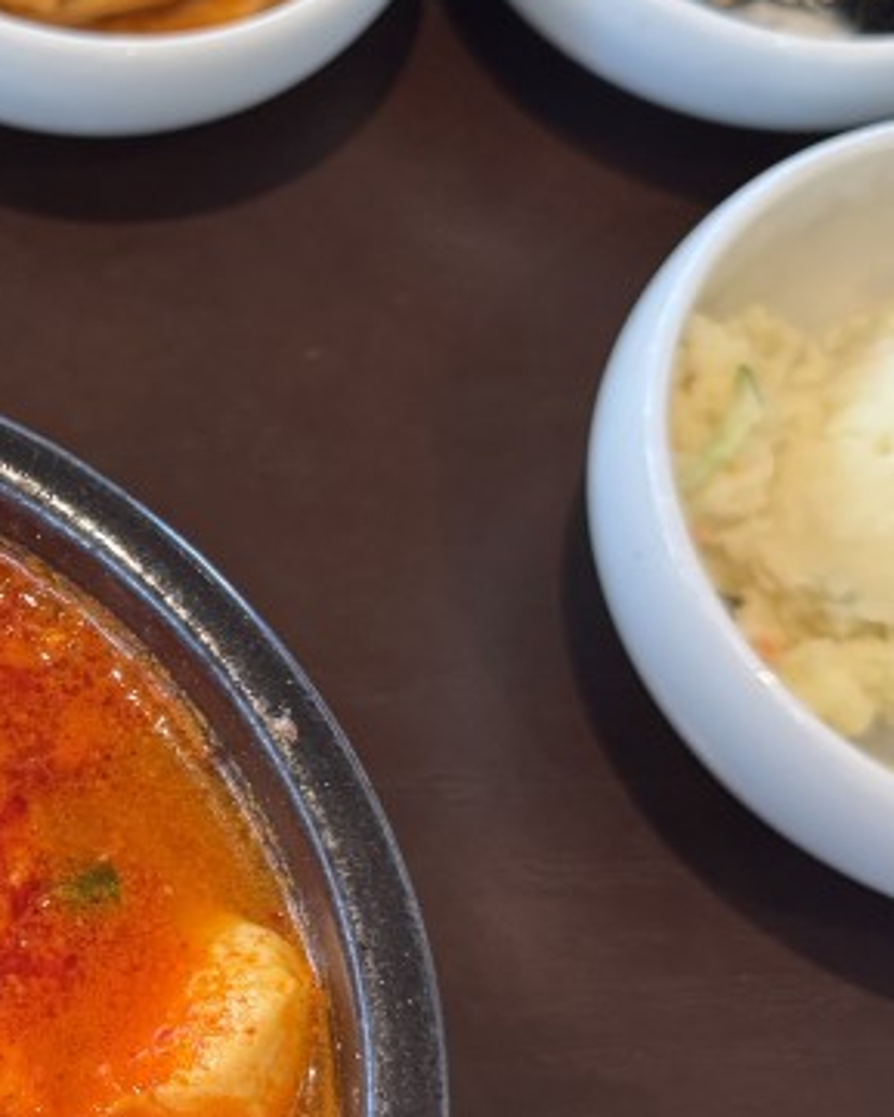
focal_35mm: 83
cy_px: 650
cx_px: -269
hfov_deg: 17.4
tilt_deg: -66.1
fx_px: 2744
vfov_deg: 23.0
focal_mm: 6.76
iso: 200
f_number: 1.78
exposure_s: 1/120
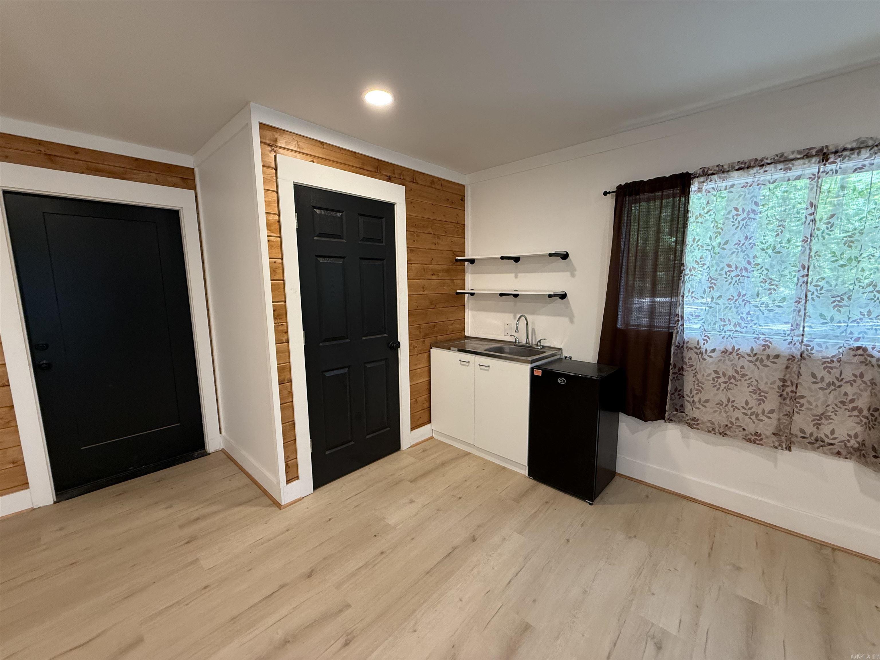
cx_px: 440
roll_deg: +0.4
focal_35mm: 14
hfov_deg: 102.1
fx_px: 356
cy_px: 330
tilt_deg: -6.6
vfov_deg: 85.7
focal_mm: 2.22
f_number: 2.2
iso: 200
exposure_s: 1/60
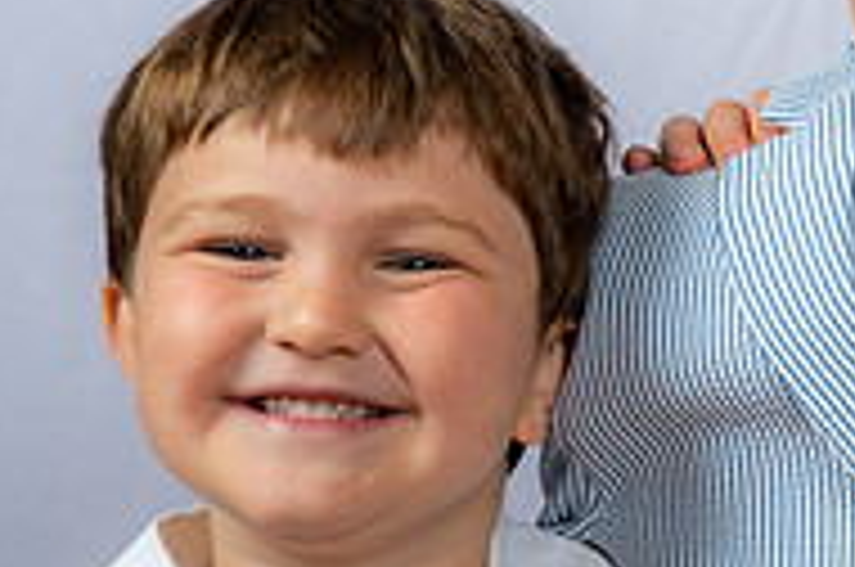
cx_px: 922
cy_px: 256
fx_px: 4789
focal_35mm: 202
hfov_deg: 10.1
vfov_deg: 6.8
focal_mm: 66
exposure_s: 1/200
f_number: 6.3
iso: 250
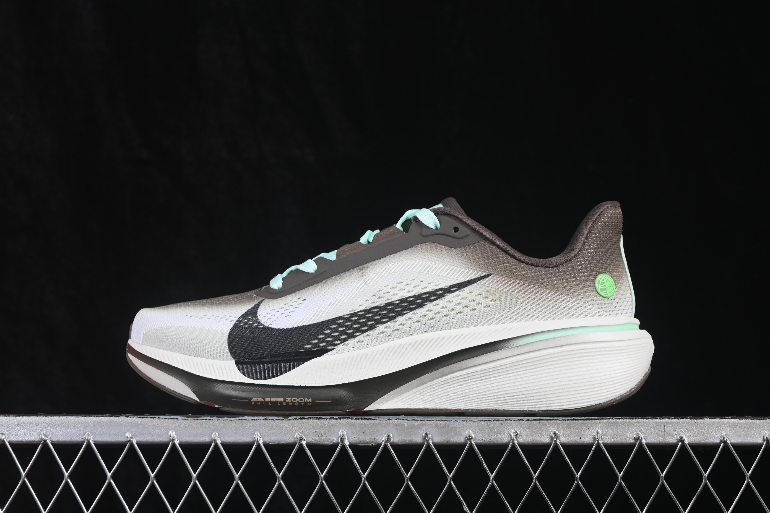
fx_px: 1604
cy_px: 256
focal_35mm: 75
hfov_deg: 27.0
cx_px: 385
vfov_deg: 18.2
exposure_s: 1/80
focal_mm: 50
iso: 160
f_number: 8
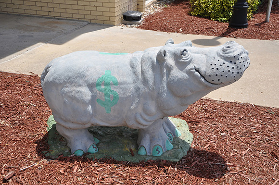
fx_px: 371
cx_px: 140
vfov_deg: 28.0
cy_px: 92
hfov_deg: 41.2
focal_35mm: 48
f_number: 7.1
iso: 200
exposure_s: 1/200
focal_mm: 32
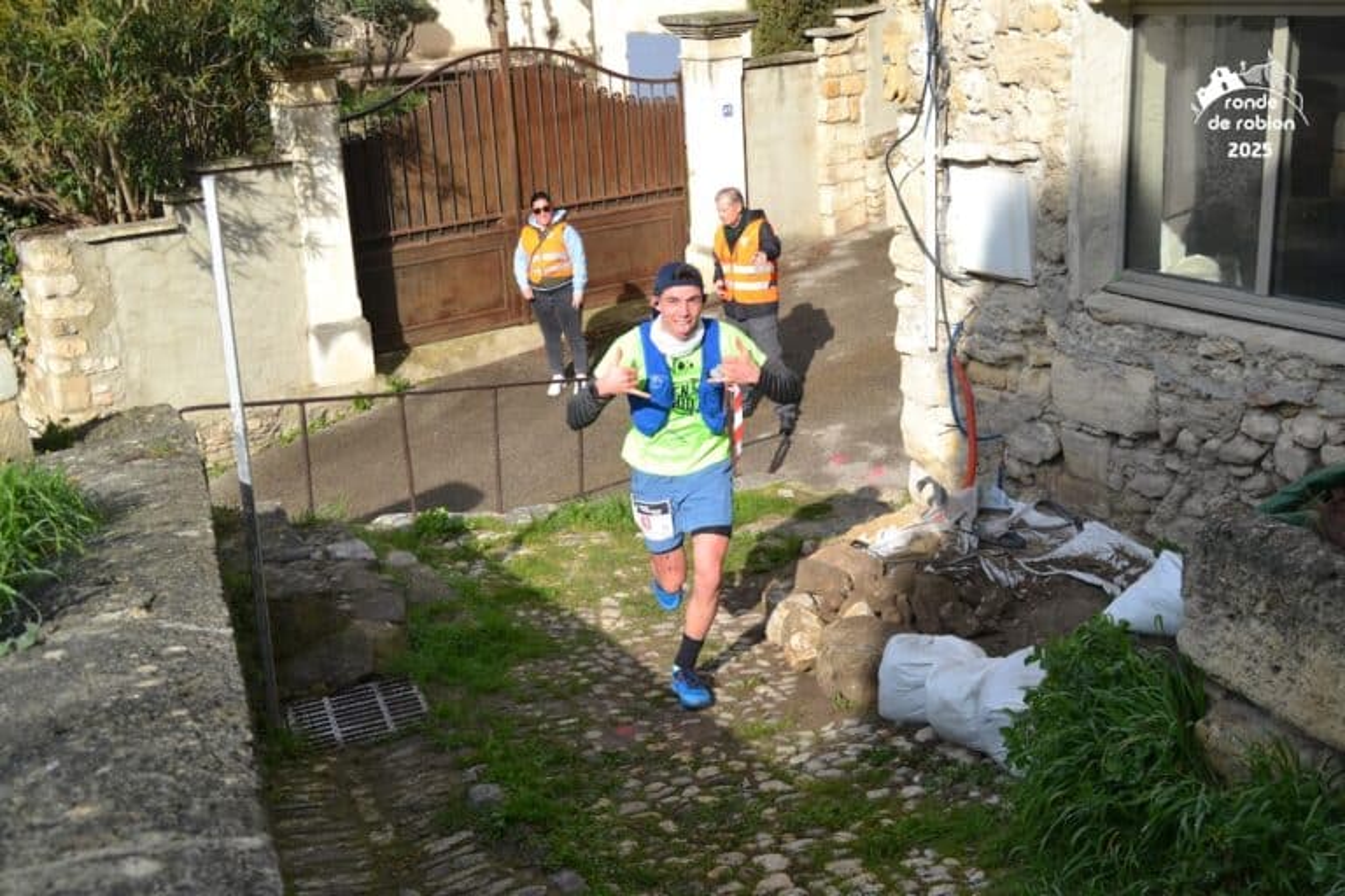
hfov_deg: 46.4
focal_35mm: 42
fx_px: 1569
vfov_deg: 31.9
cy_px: 448
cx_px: 672
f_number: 5.6
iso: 400
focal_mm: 28
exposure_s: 1/1600
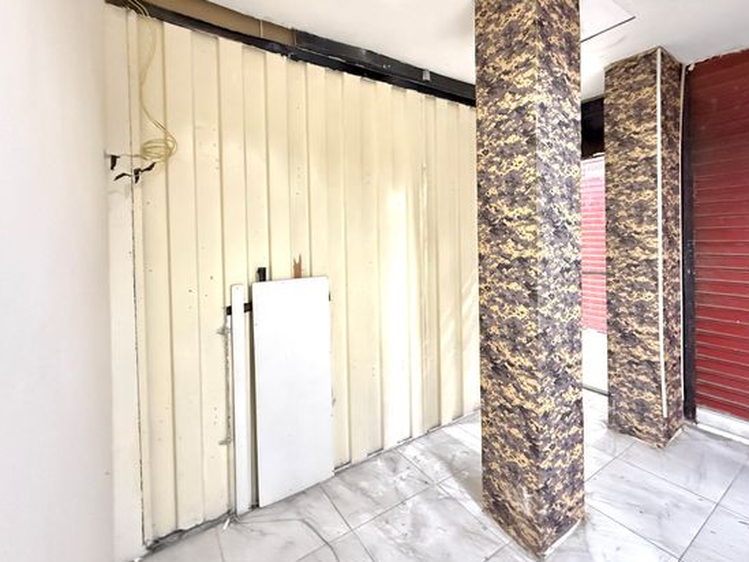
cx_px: 435
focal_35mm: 17
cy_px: 243
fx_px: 368
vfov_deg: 74.4
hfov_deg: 90.3
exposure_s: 1/40
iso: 1600
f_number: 2.2
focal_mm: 2.22
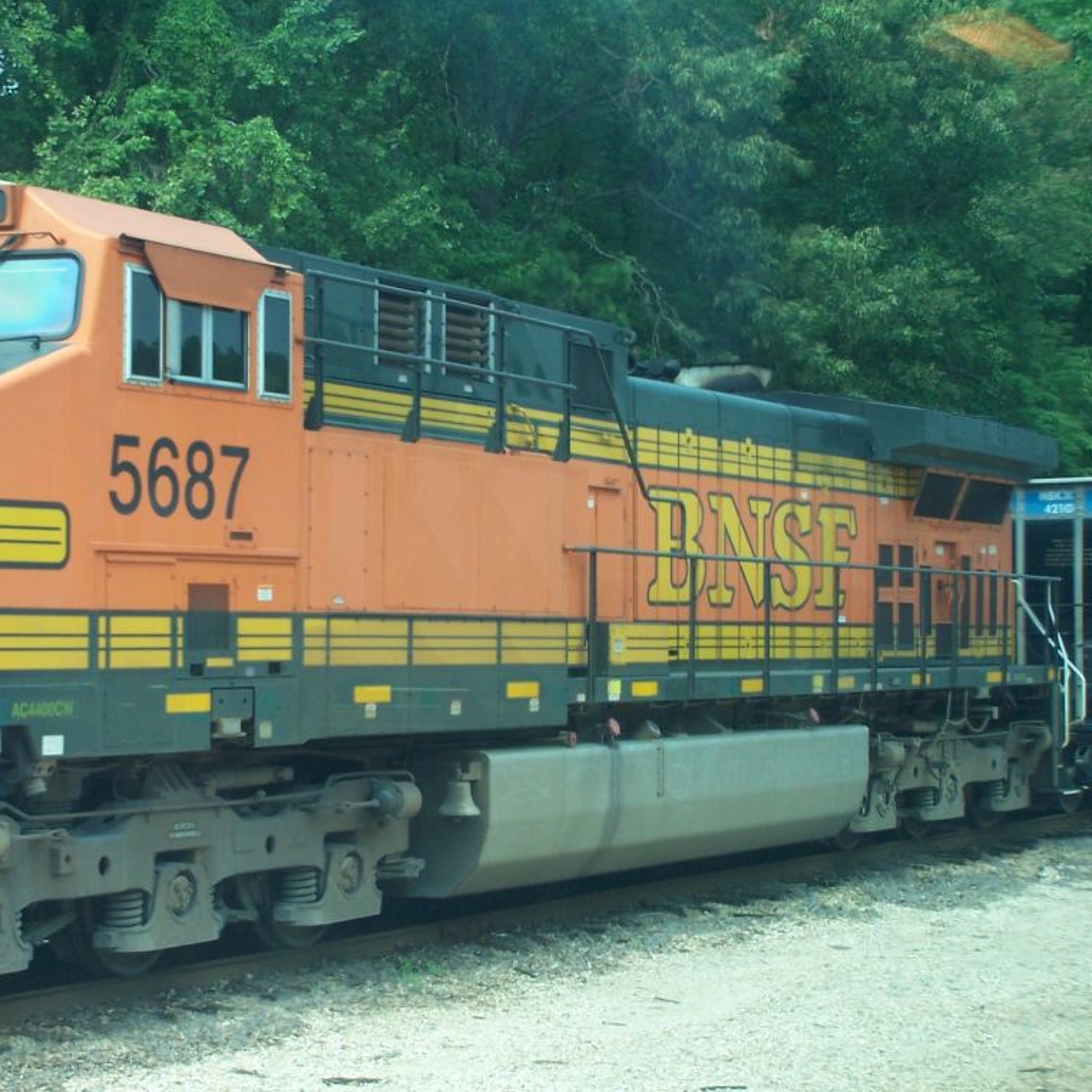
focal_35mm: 82
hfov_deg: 21.1
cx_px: 404
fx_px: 2927
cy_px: 547
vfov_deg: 21.1
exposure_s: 1/250
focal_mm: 11.5
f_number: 3.2
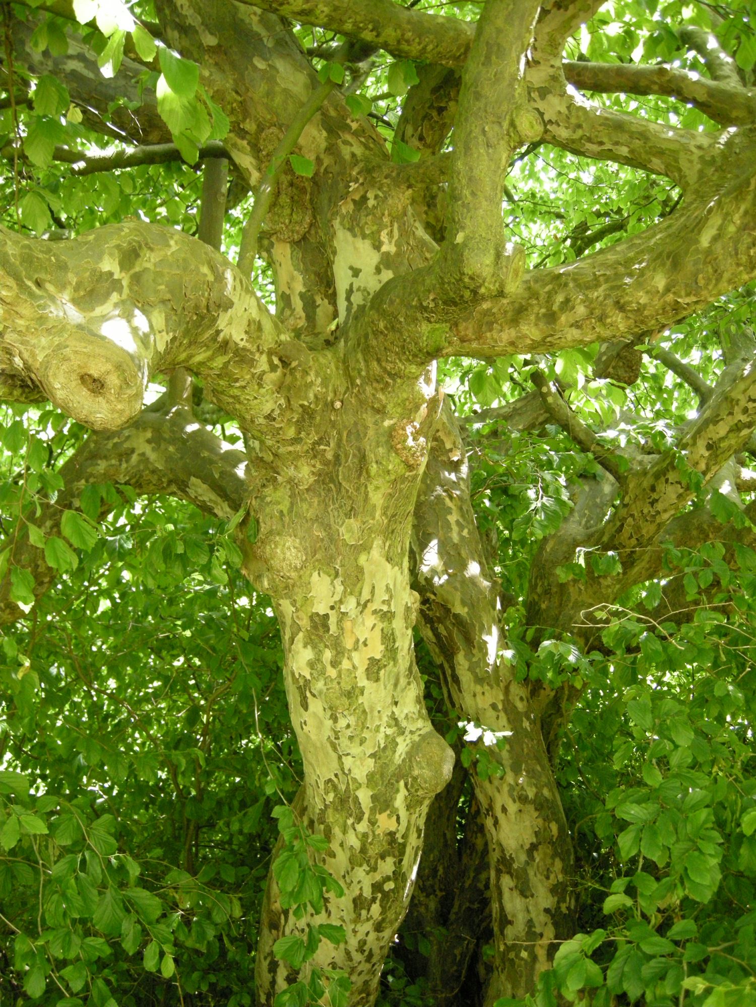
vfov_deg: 52.6
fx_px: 1019
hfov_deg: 40.7
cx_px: 378
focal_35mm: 35
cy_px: 504
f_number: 2.7
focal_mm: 7.5
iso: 400
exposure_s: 1/36.5
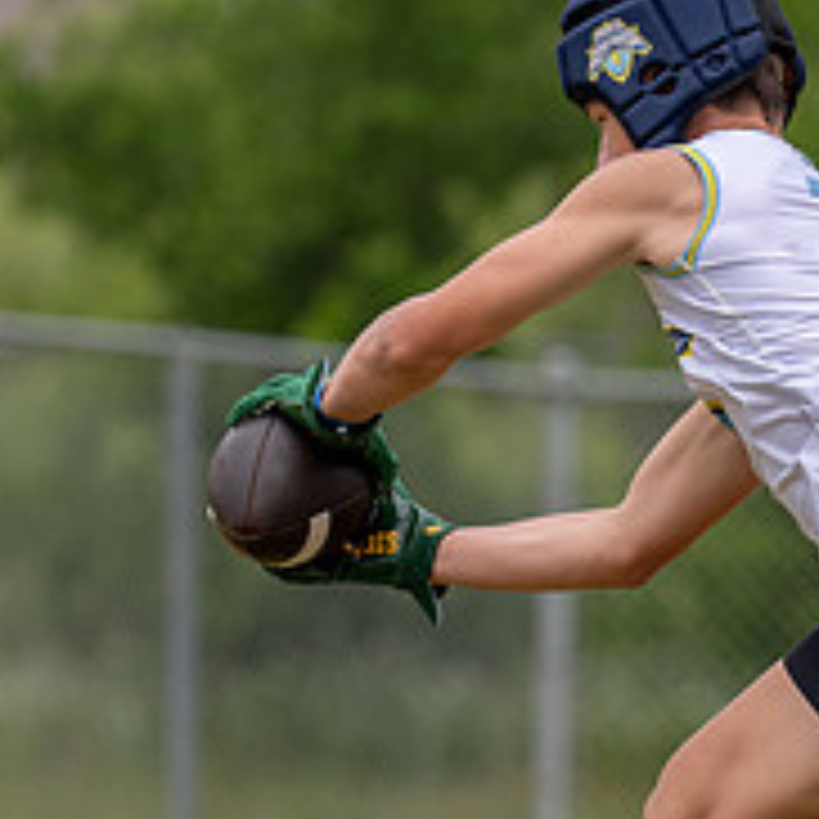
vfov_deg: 3.2
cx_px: 813
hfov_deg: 3.2
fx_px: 14803
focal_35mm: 553
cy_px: 536
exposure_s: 1/2500
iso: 200
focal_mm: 154
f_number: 2.8
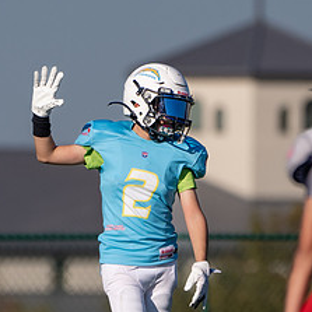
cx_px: 129
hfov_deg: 1.2
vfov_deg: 1.2
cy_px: 212
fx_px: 15184
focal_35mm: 1489
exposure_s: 1/2000
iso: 160
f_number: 5.6
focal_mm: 400
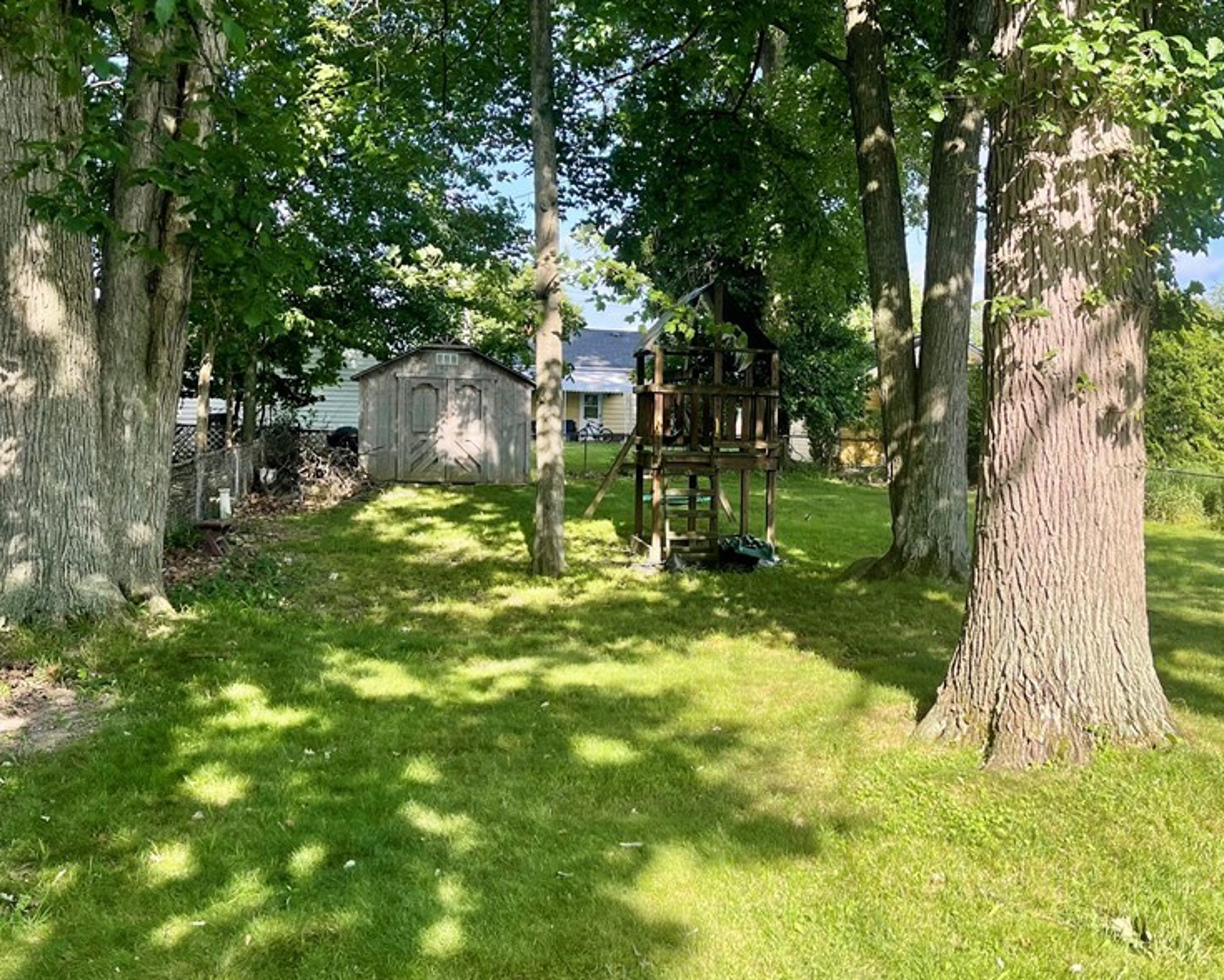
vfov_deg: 43.4
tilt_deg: -4.2
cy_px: 480
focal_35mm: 34
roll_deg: -2.4
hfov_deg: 52.2
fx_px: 1232
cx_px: 773
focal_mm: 5.1
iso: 32
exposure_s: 1/635
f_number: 1.6
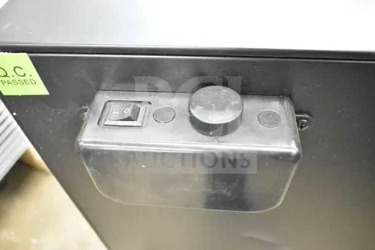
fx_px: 313
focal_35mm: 30
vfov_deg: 43.6
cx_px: 188
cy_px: 125
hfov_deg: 61.9
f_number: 3.8
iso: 10000
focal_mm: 20
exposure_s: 1/30
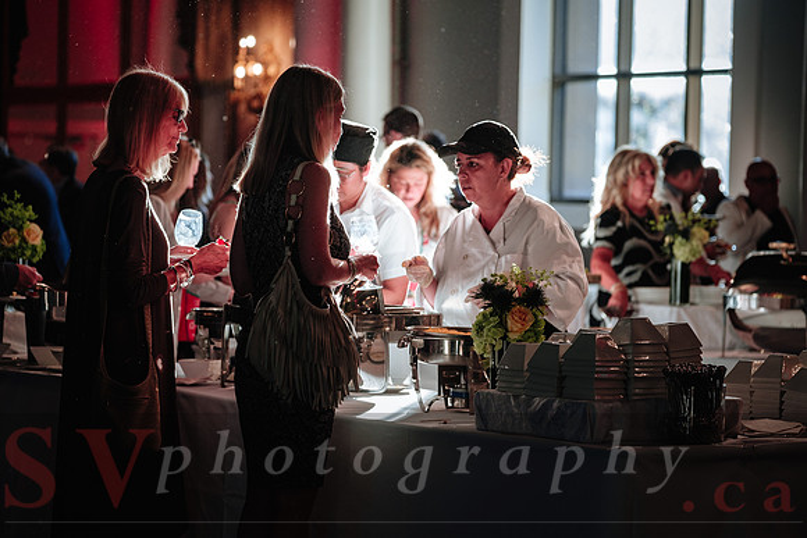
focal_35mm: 136
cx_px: 404
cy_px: 269
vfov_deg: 10.1
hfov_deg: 15.1
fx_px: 3049
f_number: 2.8
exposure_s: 1/100
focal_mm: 90.6
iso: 400
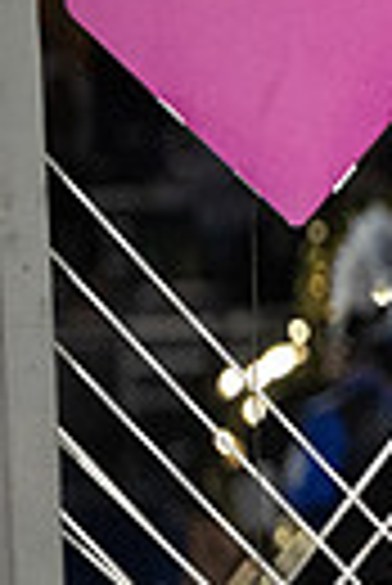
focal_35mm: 892
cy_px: 484
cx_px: 1018
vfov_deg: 2.3
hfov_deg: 1.5
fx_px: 14530
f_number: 2.8
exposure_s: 1/1250
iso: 5000
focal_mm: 200
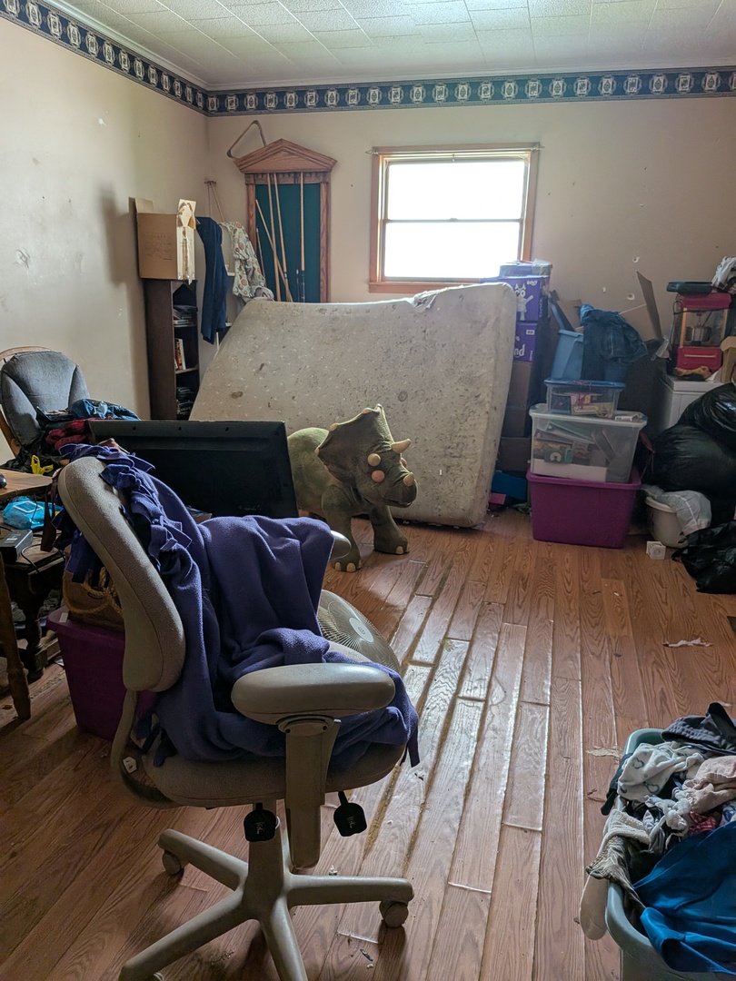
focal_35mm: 24
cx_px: 368
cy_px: 490
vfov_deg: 71.6
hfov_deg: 56.8
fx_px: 680
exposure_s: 1/224
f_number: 1.7
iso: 430
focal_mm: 4.53
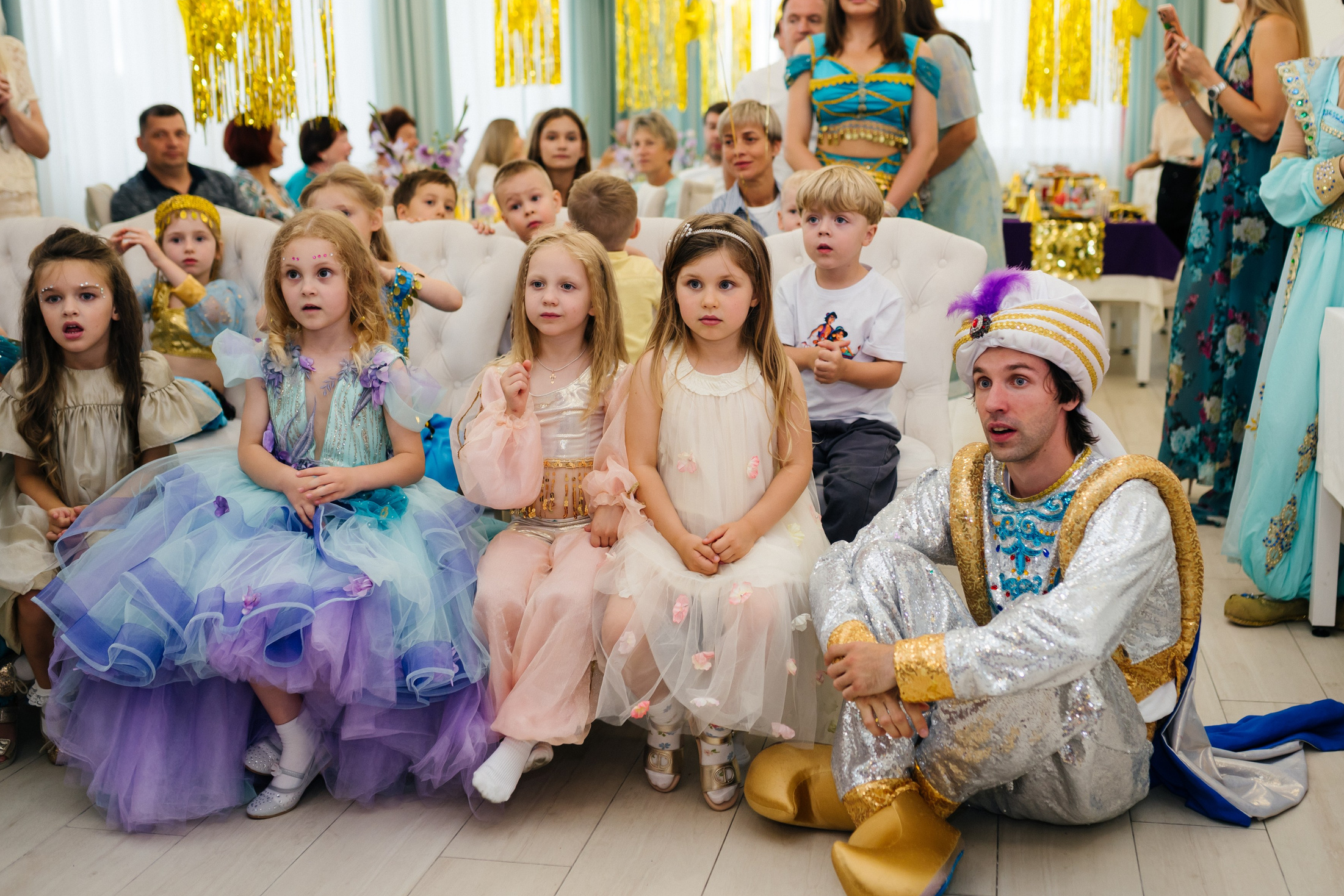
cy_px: 394
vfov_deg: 32.6
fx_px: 1531
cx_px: 765
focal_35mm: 41
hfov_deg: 47.3
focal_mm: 35
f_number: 2.2
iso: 500
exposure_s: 1/100
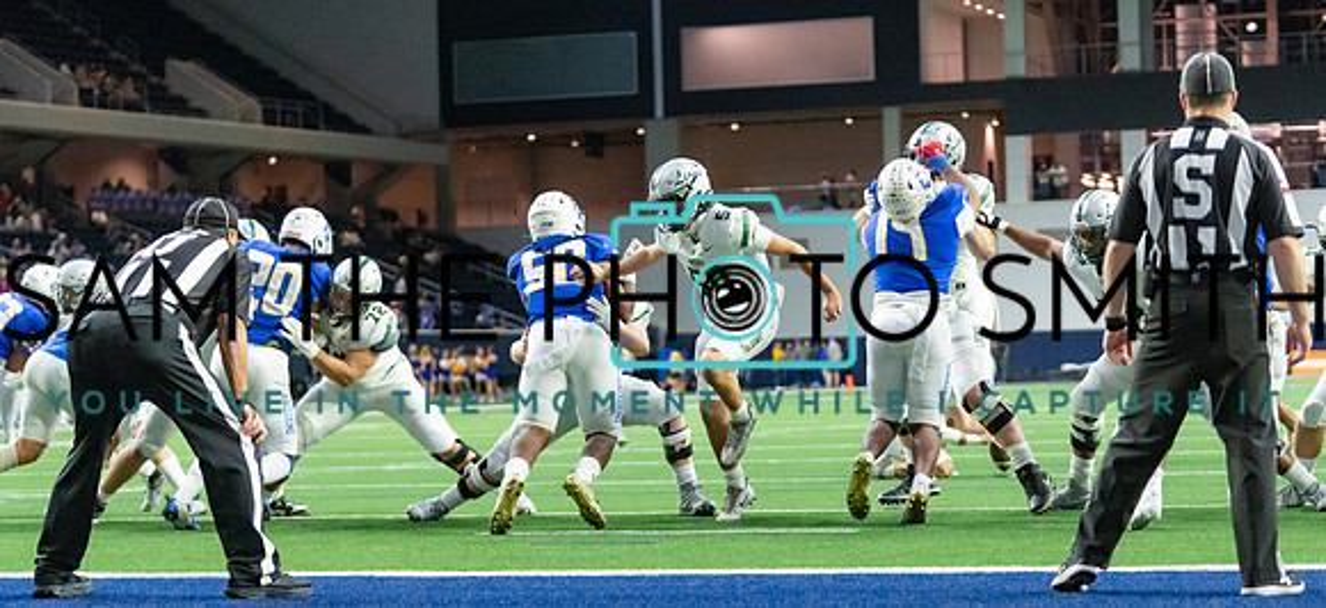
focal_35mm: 95
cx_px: 685
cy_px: 347
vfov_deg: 10.8
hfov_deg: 23.3
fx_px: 3212
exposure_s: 1/800
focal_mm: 84
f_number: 2.8
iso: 4000
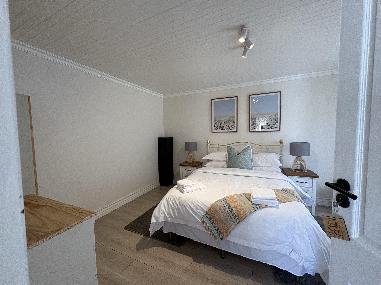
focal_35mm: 14
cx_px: 190
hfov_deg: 102.1
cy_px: 142
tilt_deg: -1.6
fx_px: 154
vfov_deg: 85.7
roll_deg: +2.2
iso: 160
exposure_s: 1/100
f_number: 2.2
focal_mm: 2.22
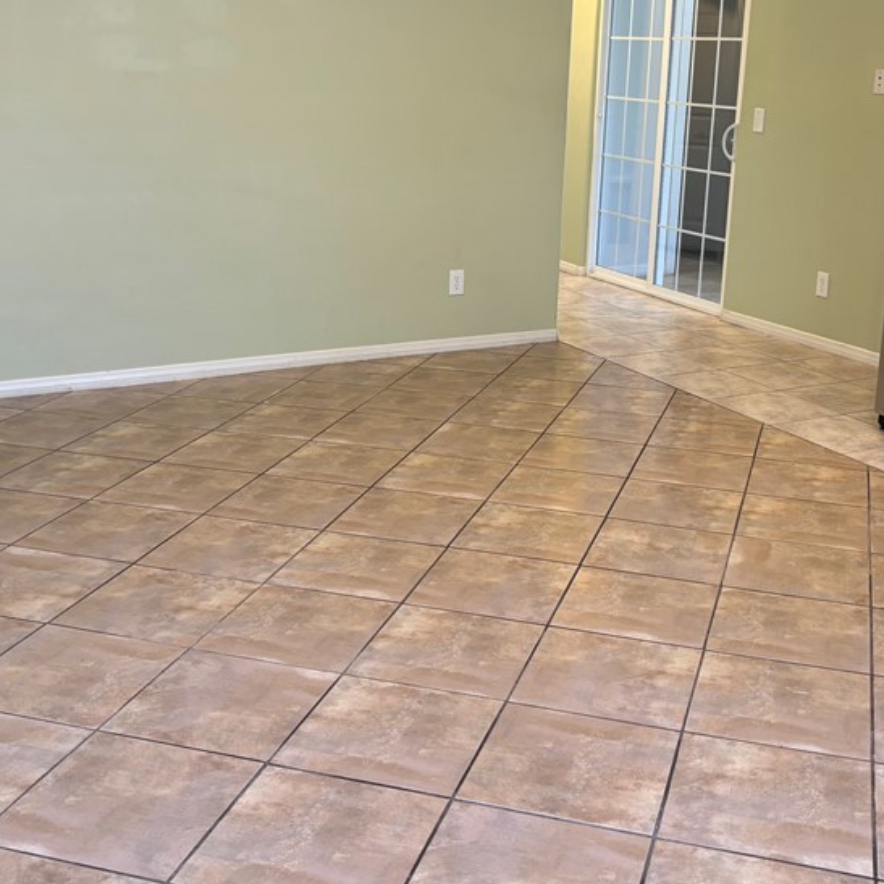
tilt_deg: -12.8
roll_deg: -1.8
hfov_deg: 39.1
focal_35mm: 43
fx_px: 1242
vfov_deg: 38.9
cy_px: 325
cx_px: 490
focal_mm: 5.96
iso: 125
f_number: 1.6
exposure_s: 1/60
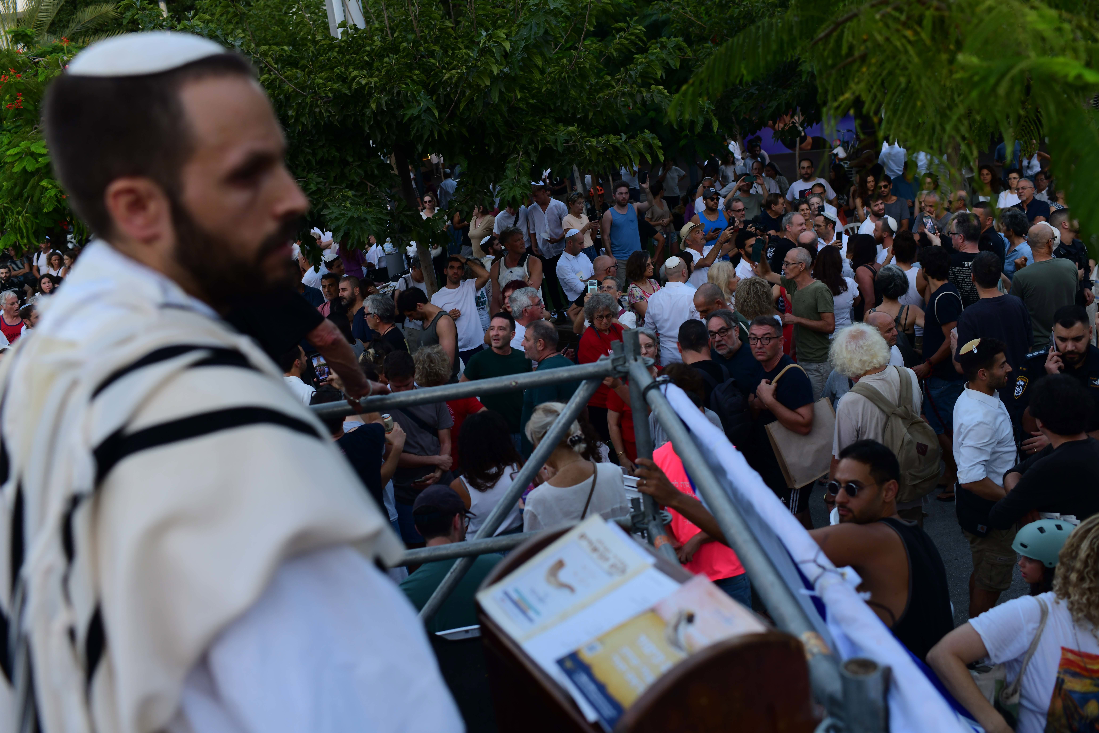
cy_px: 366
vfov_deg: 37.9
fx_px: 1068
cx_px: 550
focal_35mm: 35
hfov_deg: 54.4
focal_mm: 35
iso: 400
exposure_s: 1/250
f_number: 4.5
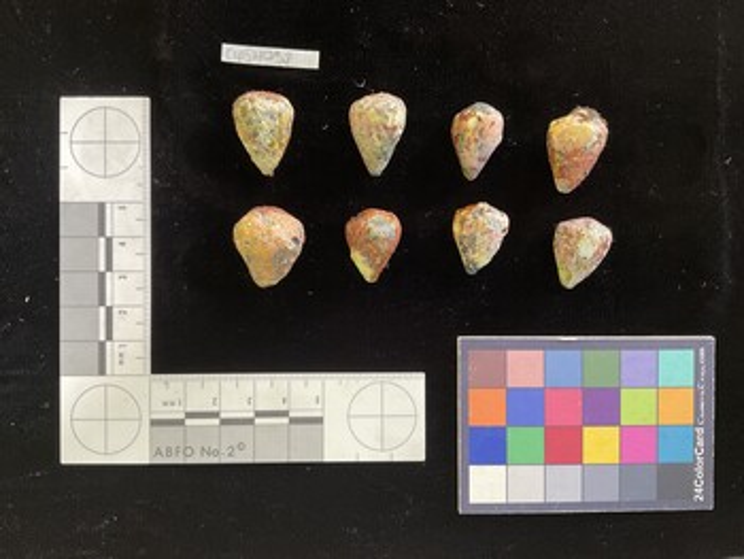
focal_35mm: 29
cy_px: 280
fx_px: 624
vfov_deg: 48.3
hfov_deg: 61.6
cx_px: 372
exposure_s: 1/50
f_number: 1.8
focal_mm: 3
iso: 50
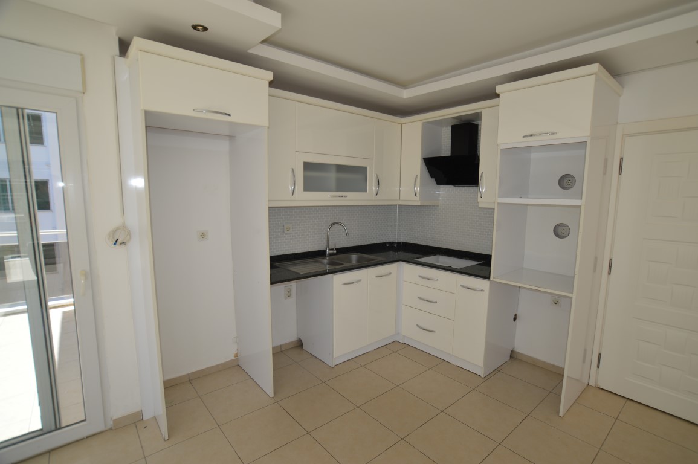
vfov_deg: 72.0
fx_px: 320
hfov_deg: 95.0
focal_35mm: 16
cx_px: 349
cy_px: 232
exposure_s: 1/160
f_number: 4.5
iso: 100
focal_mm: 11
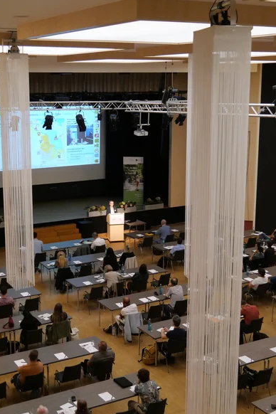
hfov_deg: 25.5
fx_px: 609
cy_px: 207
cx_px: 110
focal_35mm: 53
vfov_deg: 37.5
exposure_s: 1/60
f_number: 3.8
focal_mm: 19
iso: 2500
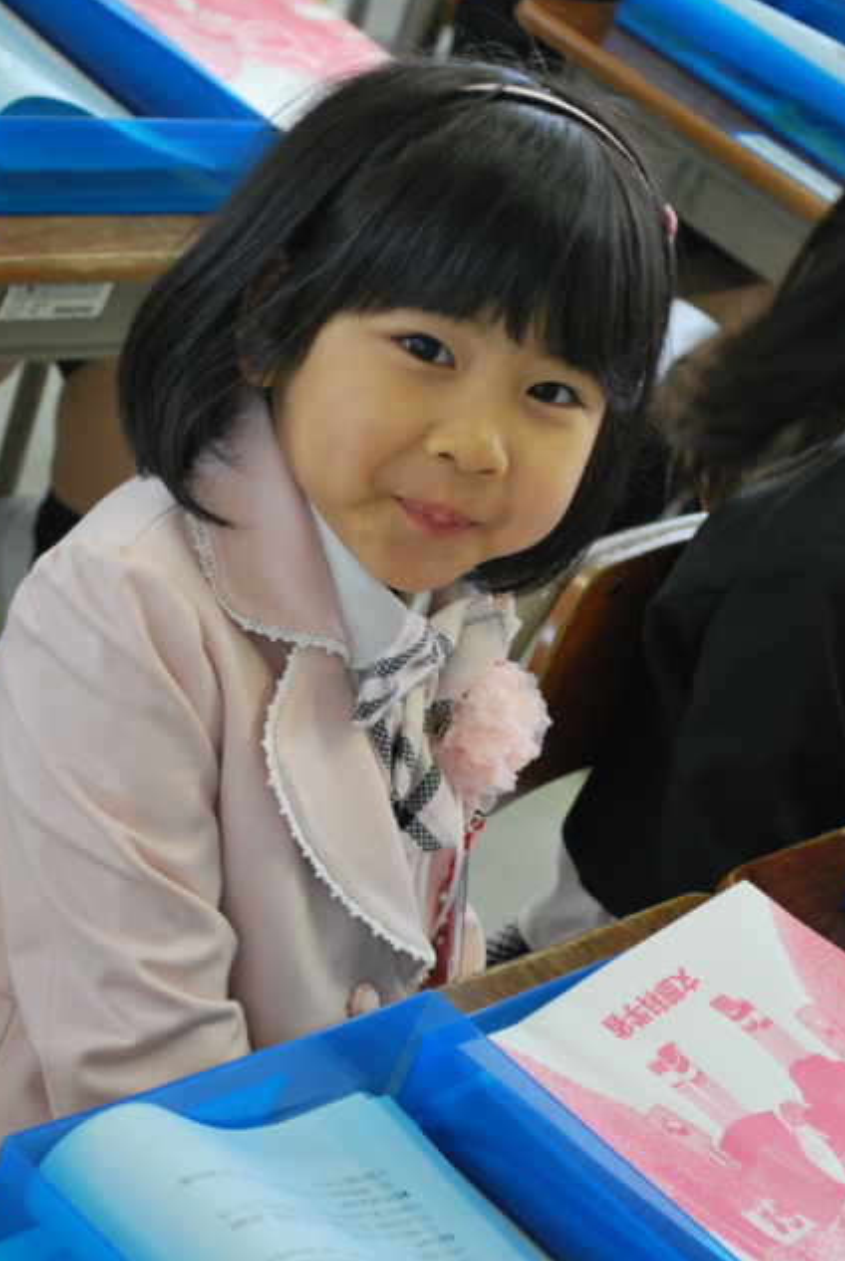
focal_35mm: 91
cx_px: 383
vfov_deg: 22.3
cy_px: 626
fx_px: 3193
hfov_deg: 15.1
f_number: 5.6
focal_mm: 48
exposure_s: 1/30
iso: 640
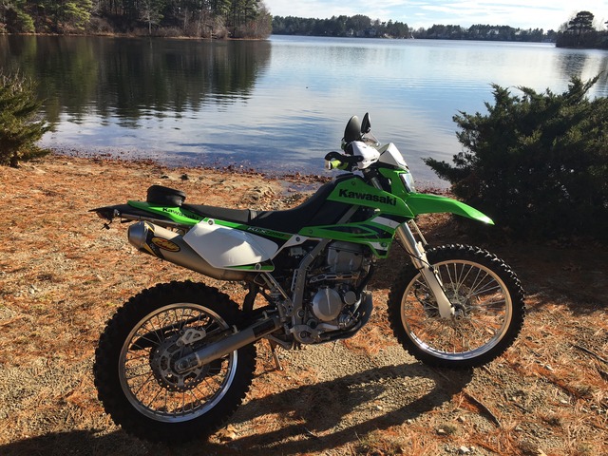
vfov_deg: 48.2
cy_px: 228
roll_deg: -3.0
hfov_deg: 61.7
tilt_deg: -20.7
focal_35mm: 29
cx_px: 304
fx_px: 509
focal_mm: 4.15
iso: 25
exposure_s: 1/1026
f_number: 2.2
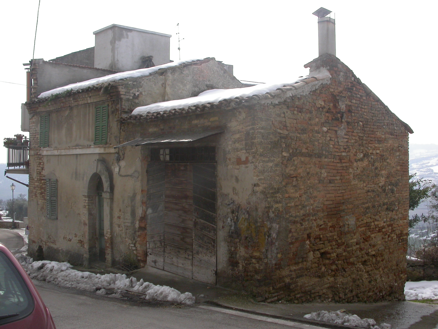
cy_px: 164
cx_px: 219
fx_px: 481
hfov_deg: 49.0
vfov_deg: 37.7
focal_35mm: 38
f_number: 7.5
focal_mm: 7.85
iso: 100
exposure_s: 1/252
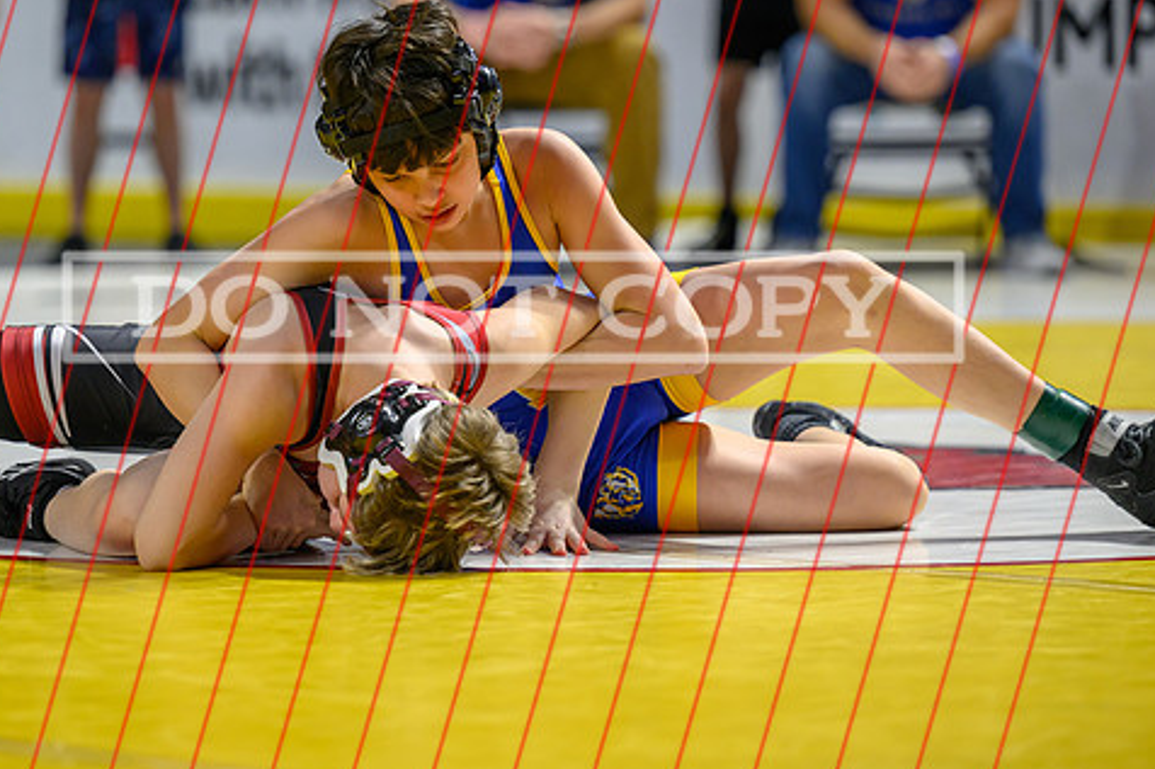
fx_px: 6607
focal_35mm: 206
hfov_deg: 10.0
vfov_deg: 6.7
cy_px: 334
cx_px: 524
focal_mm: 150
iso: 2000
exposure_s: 1/800
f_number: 2.8
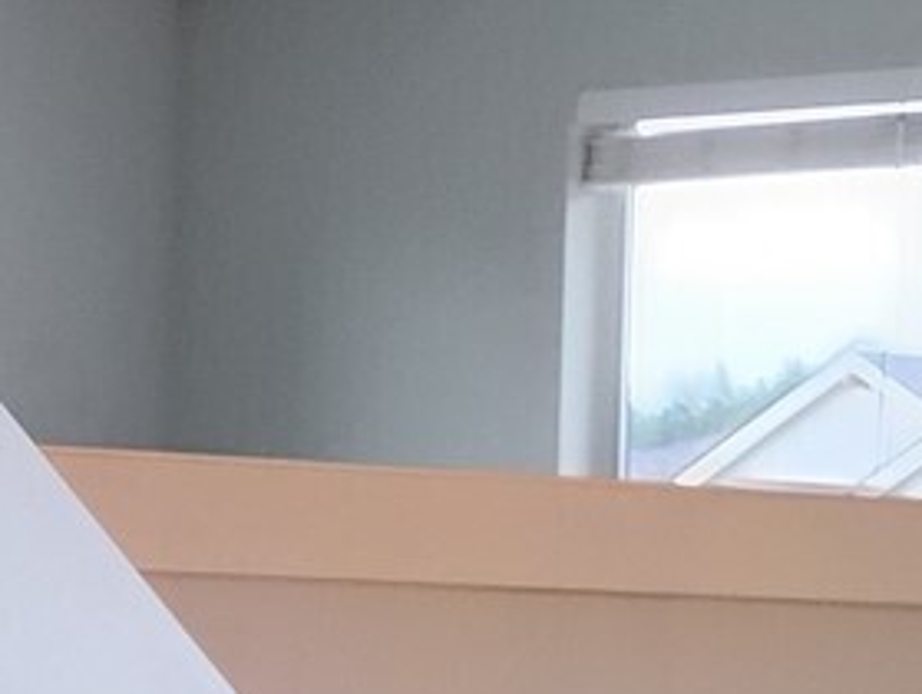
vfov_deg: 9.3
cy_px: 292
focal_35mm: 160
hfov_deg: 11.3
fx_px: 4267
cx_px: -829
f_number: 1.8
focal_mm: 4.26
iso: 553
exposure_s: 1/60
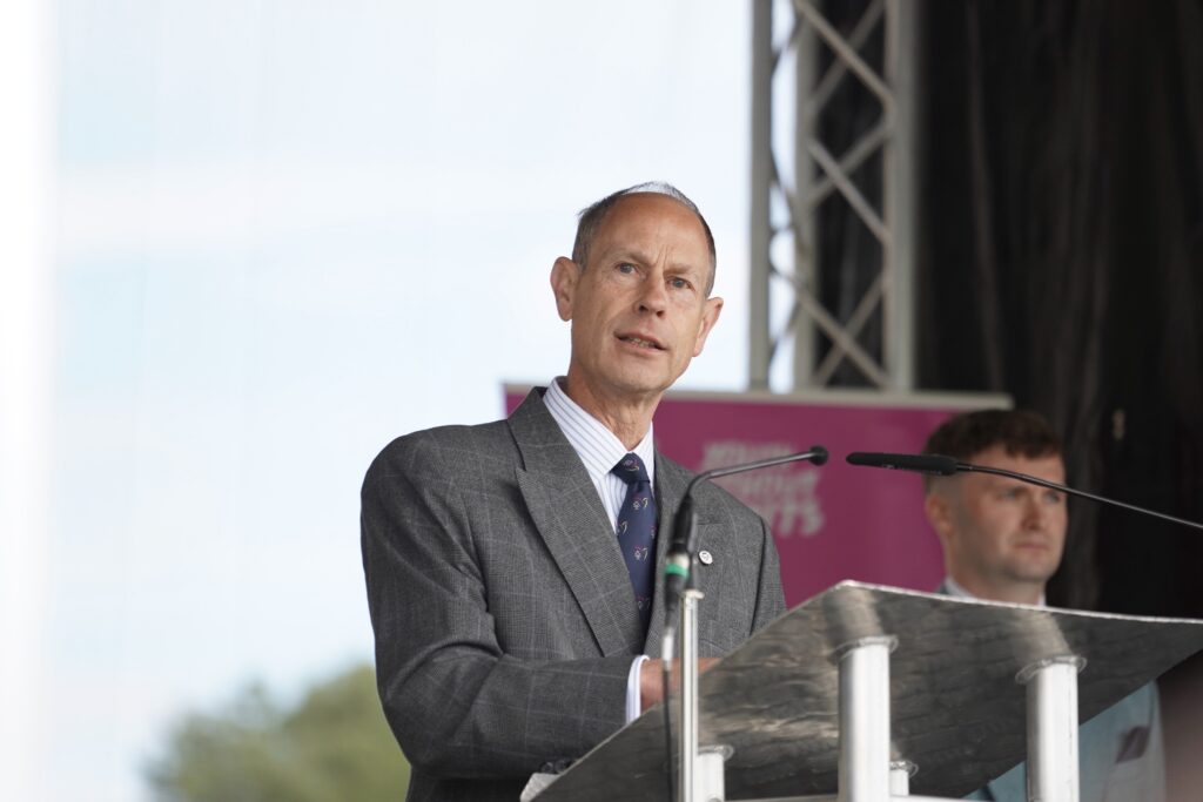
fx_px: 6684
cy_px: 401
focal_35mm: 200
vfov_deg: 6.9
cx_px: 602
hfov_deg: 10.3
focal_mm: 200
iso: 1250
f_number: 4
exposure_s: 1/1600
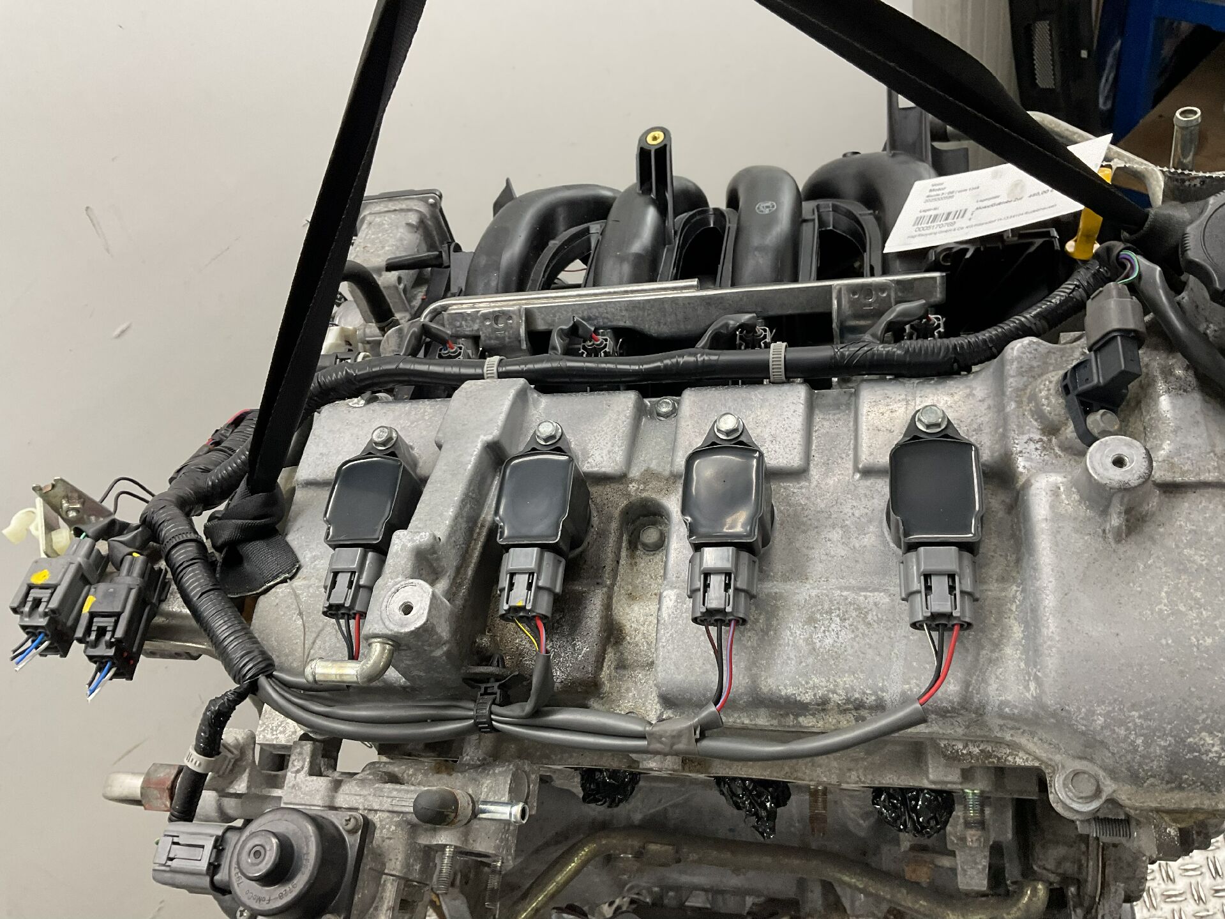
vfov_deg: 48.2
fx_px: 1026
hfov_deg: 61.7
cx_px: 612
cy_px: 460
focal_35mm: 29
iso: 64
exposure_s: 1/100
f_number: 1.8
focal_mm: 3
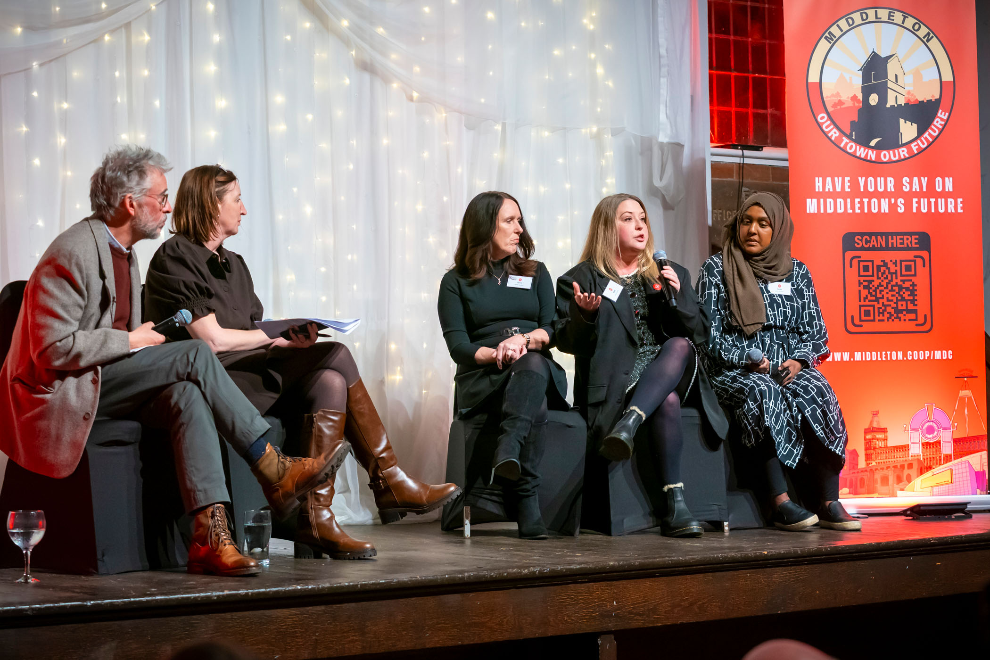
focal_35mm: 70
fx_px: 1925
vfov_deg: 19.5
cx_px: 495
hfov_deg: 28.8
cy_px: 330
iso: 3200
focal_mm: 70
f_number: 4
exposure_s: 1/100
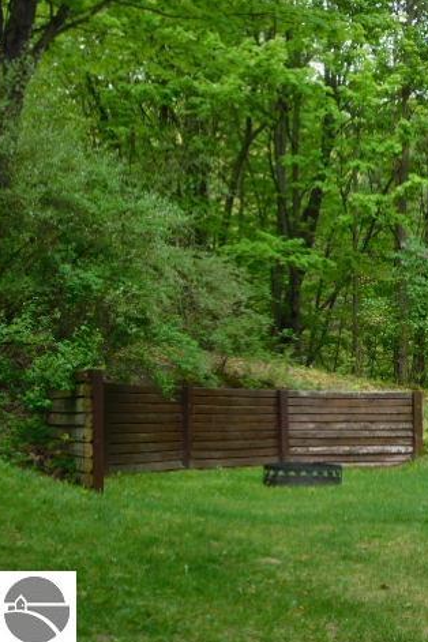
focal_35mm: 72
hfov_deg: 18.5
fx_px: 1284
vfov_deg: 28.1
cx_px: 424
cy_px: 324
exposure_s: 1/200
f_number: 3.8
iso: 125
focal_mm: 9
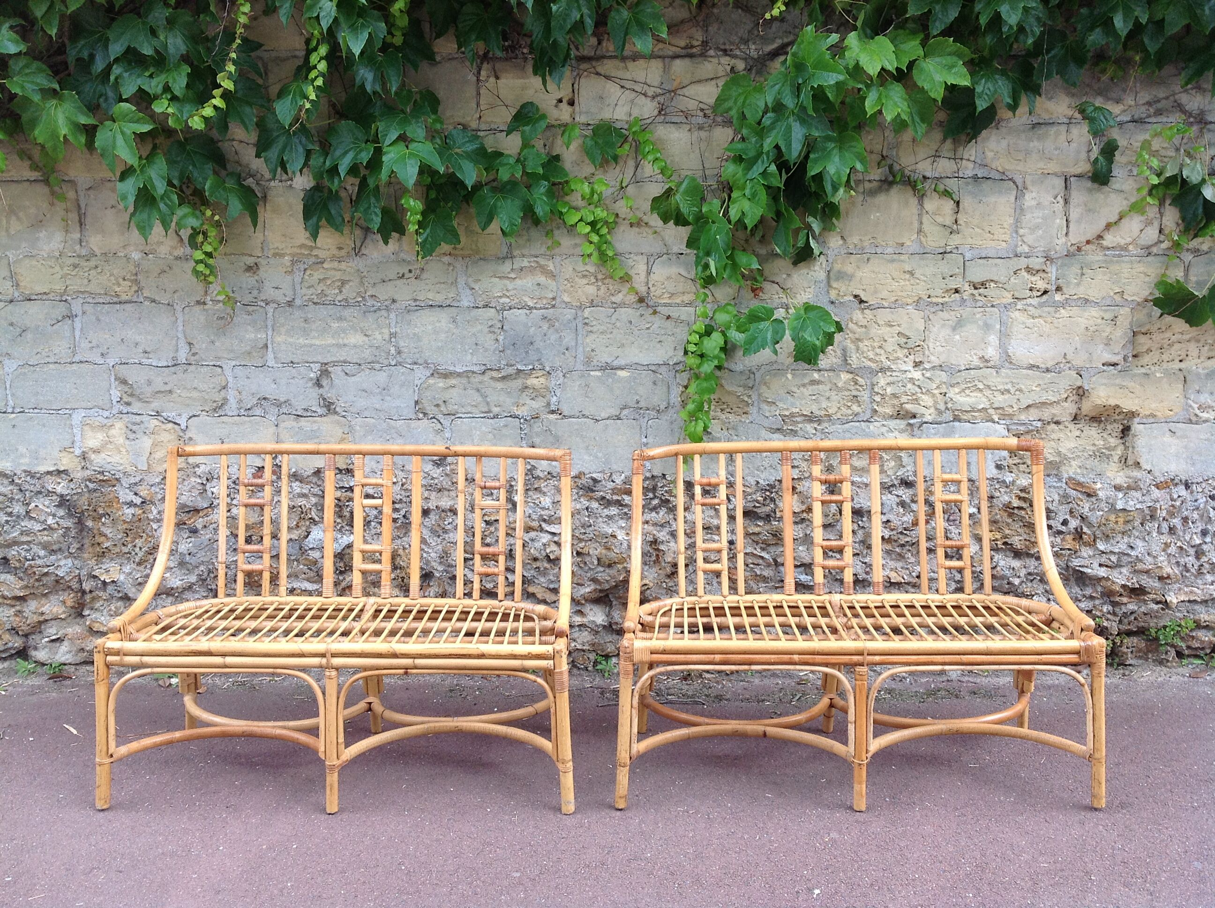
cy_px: 454
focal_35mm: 35
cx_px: 608
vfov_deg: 40.6
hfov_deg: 52.7
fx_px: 1227
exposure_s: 1/199
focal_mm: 4.28
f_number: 2.4
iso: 80
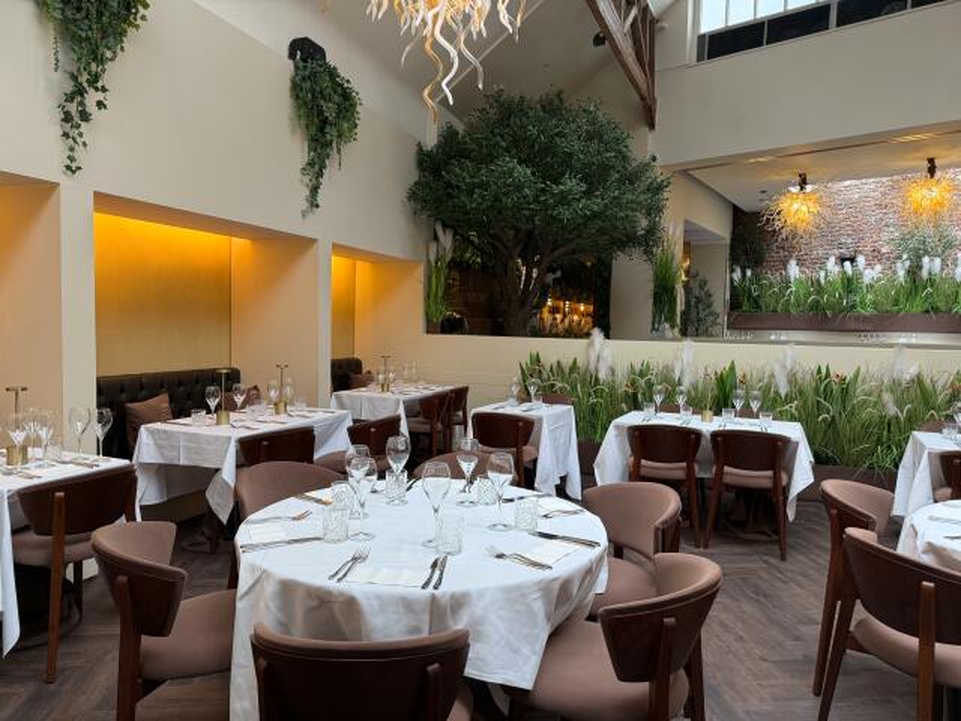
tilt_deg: -3.1
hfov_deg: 71.6
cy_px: 360
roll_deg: -1.4
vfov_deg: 56.8
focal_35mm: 24
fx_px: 666
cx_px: 480
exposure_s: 1/121
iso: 160
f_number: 1.78
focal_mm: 6.76
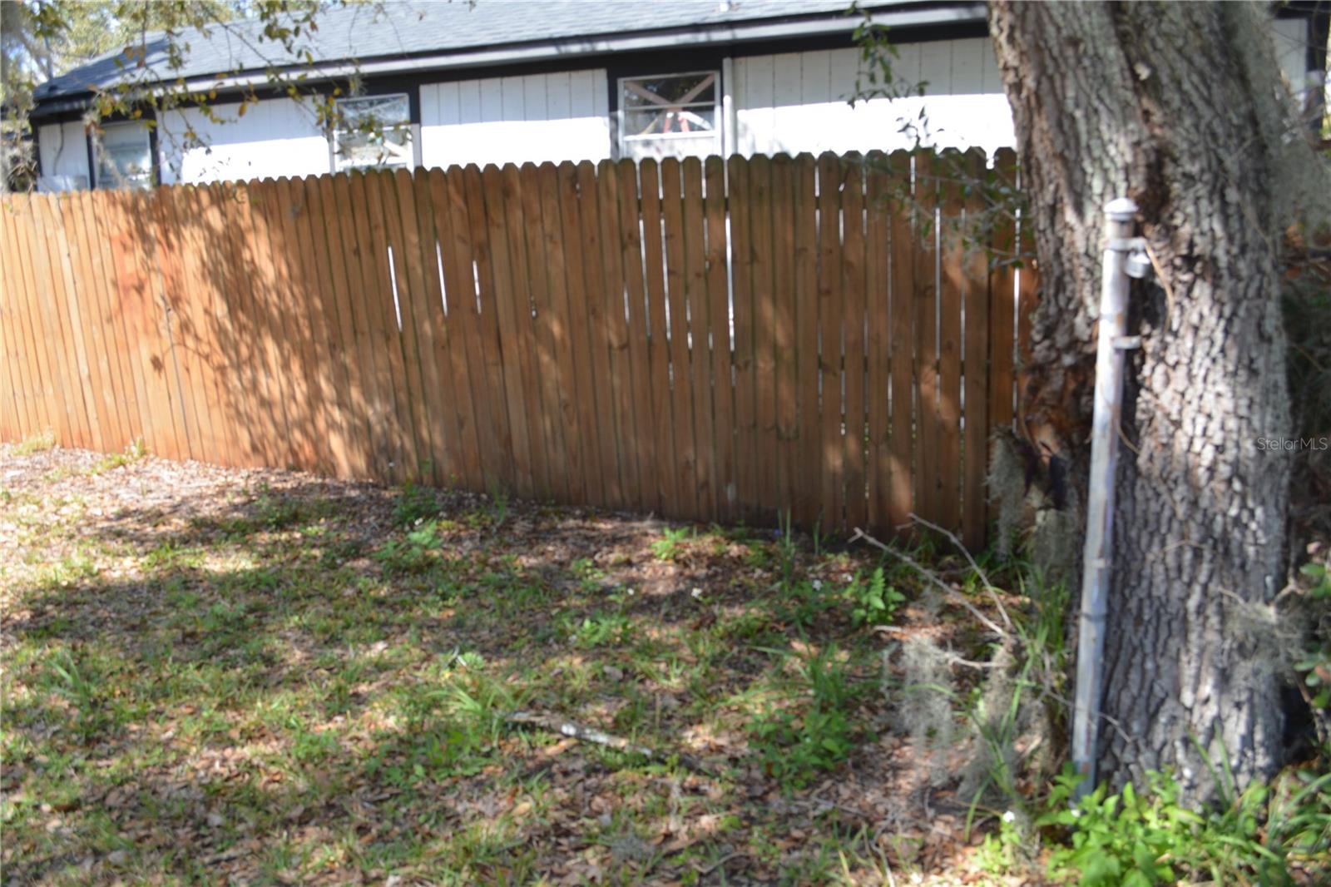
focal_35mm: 30
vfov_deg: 43.6
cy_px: 444
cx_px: 666
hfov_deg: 61.9
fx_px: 1109
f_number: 6.3
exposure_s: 1/160
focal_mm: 20
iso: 200
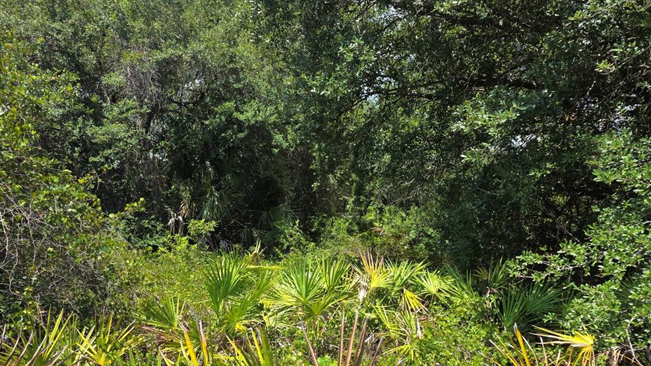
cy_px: 239
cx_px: 336
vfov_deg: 43.9
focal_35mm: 26
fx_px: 449
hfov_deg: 71.9
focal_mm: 6.25
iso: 80
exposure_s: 1/2524
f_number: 1.7
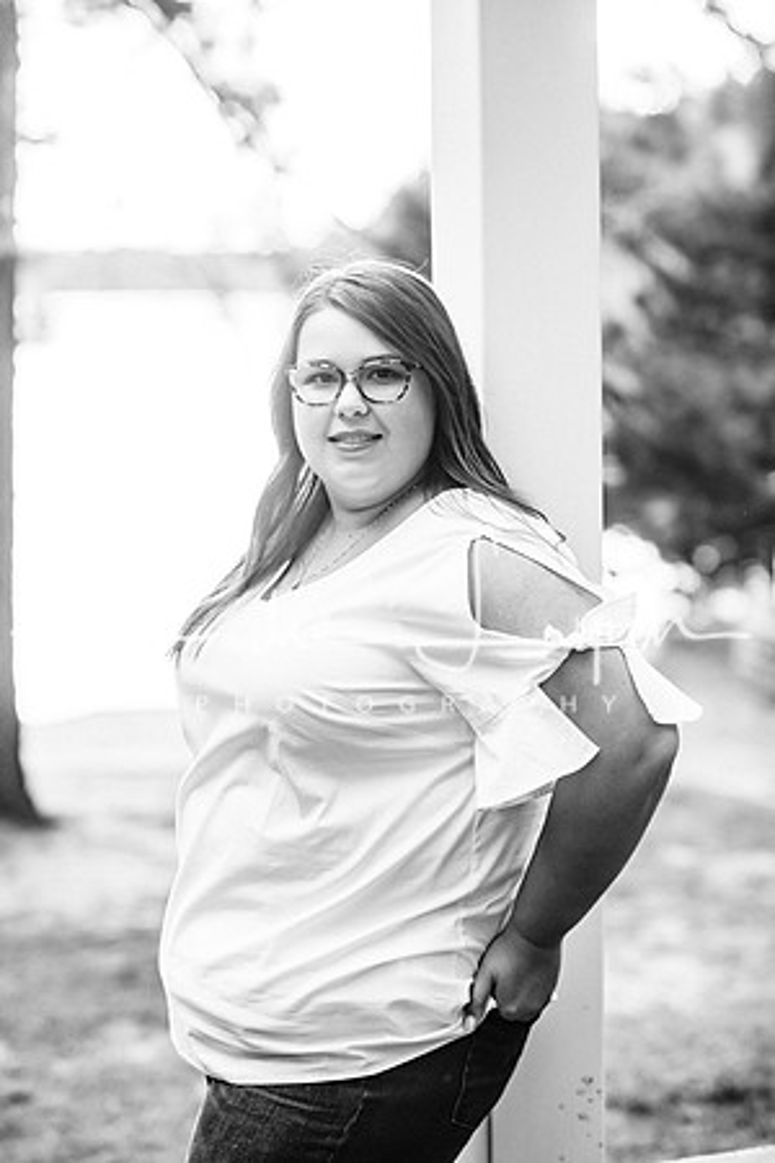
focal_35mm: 85
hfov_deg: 16.1
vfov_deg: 23.9
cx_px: 388
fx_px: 2745
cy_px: 582
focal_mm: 85
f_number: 2.8
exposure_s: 1/320
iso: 800
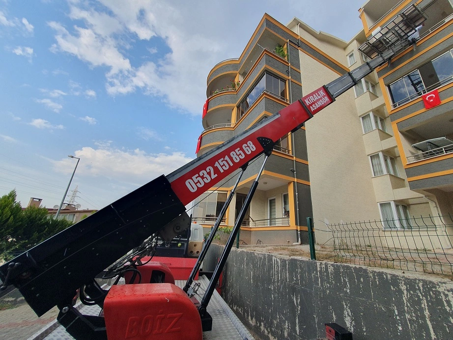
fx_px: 170
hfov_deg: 106.2
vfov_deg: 89.9
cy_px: 170
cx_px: 226
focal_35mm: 13
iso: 50
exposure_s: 1/479
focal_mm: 1.8
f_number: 2.2
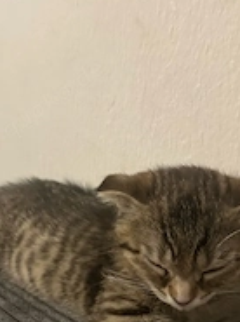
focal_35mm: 52
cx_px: 90
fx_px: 482
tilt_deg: -16.8
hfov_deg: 27.8
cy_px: 254
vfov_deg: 35.8
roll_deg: +2.1
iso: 1000
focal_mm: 6.86
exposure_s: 1/40
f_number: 1.78
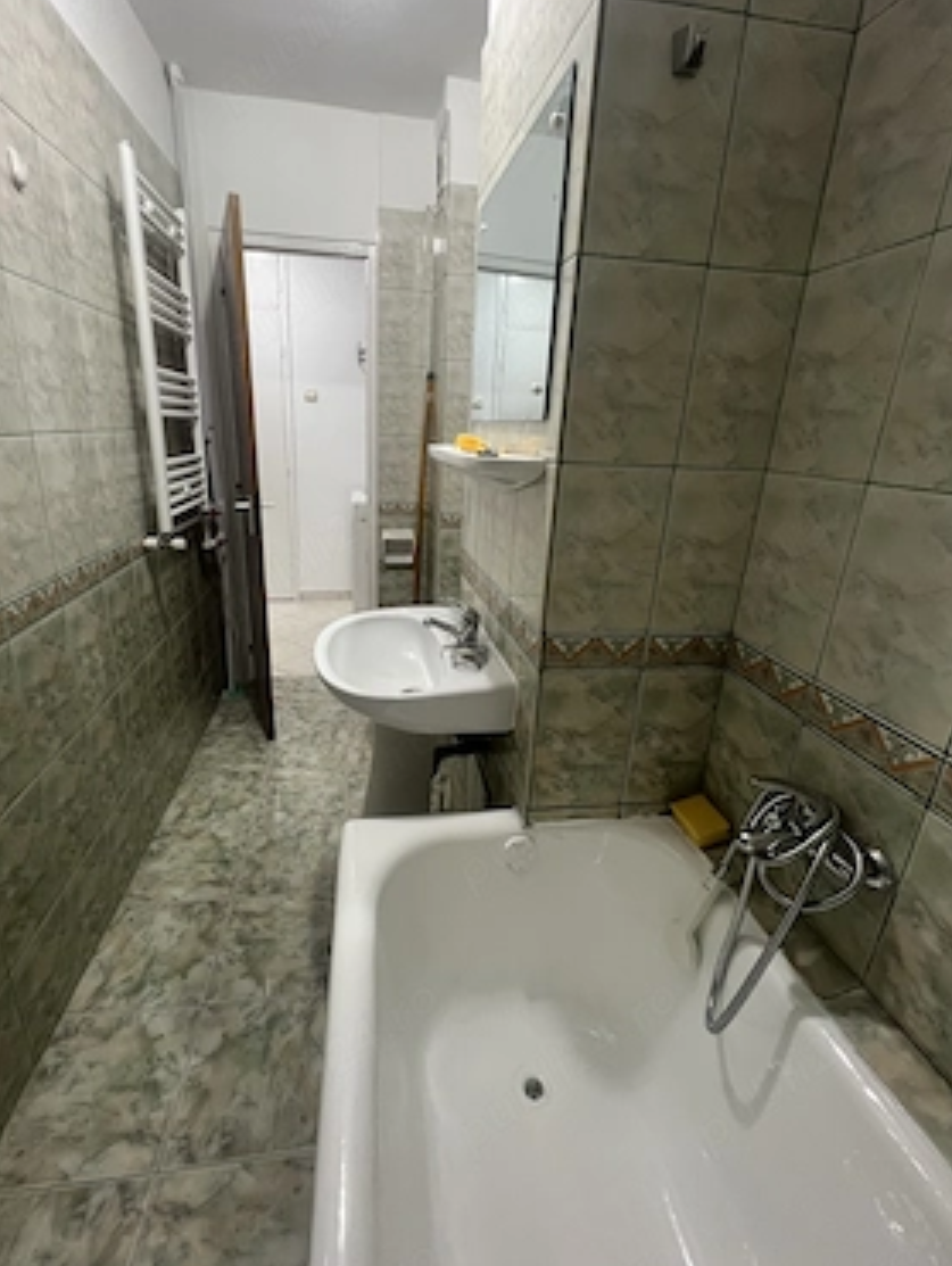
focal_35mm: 14
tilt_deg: -16.7
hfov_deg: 85.7
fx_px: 512
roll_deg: -1.8
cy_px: 601
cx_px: 447
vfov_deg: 101.9
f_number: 1.8
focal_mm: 1.57
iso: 200
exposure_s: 1/50
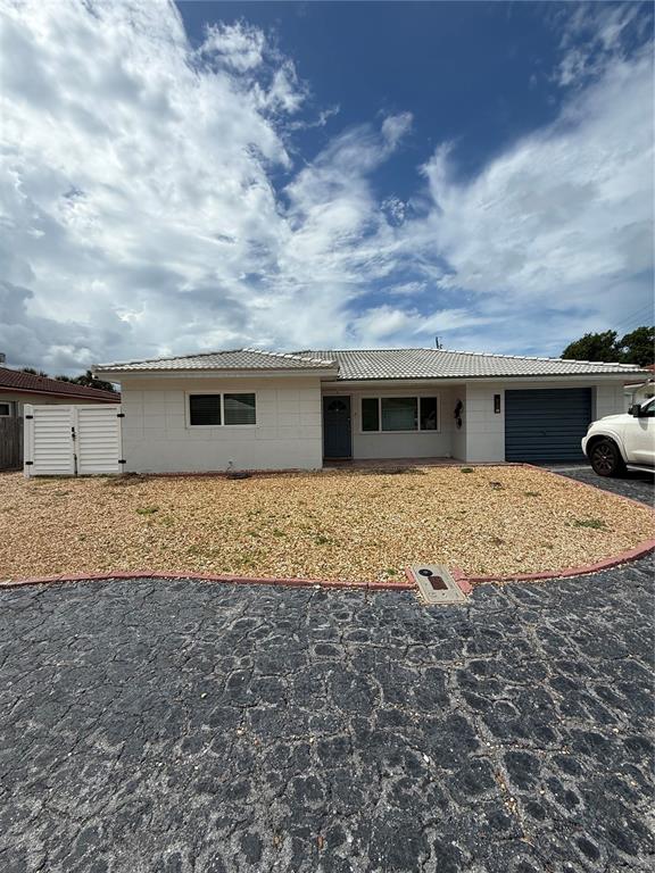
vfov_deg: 102.1
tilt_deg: -1.4
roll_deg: +1.0
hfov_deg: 85.7
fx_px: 353
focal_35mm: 14
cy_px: 436
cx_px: 328
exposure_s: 1/4425
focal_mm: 2.22
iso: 50
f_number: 2.2
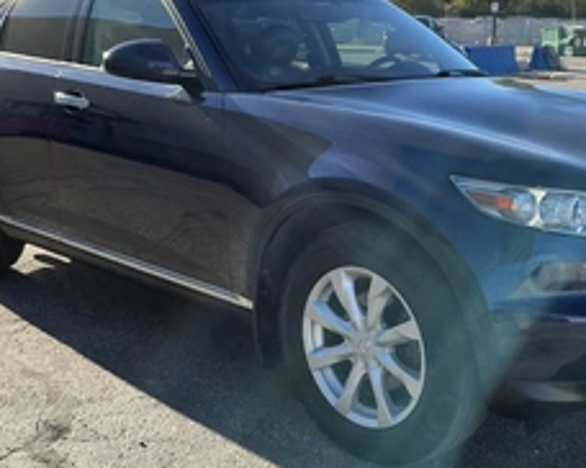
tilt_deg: -8.2
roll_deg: +0.2
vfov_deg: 31.3
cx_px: 355
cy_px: 188
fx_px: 832
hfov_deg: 38.6
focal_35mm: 48
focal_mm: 3
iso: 25
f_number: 1.8
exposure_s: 1/709
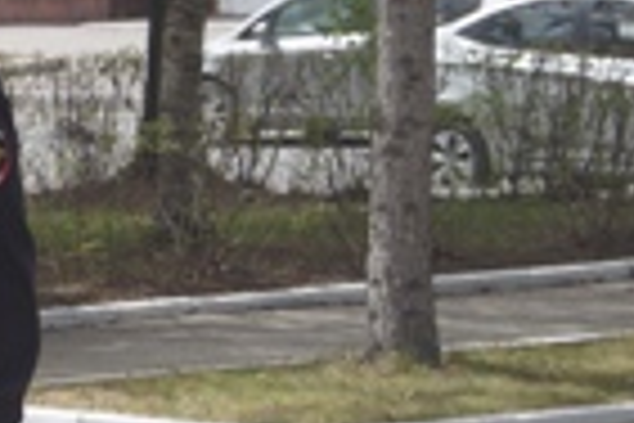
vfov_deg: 4.0
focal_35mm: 340
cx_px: -791
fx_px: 5987
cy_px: 328
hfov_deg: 5.9
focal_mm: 50
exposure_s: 1/125
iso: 100
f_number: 10
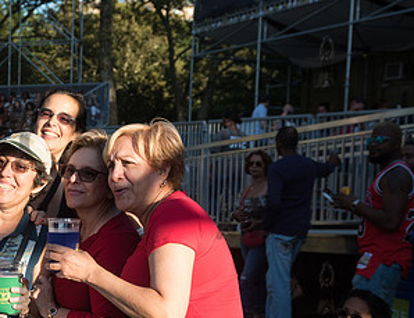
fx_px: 821
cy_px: 231
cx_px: 36
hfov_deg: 27.3
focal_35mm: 68
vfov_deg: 21.8
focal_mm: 27
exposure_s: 1/1000
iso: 200
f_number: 3.5
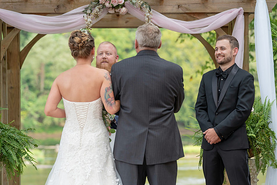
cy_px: 85
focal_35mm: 128
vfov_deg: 10.7
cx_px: 143
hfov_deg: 16.0
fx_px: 985
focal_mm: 116
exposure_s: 1/200
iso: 250
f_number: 4
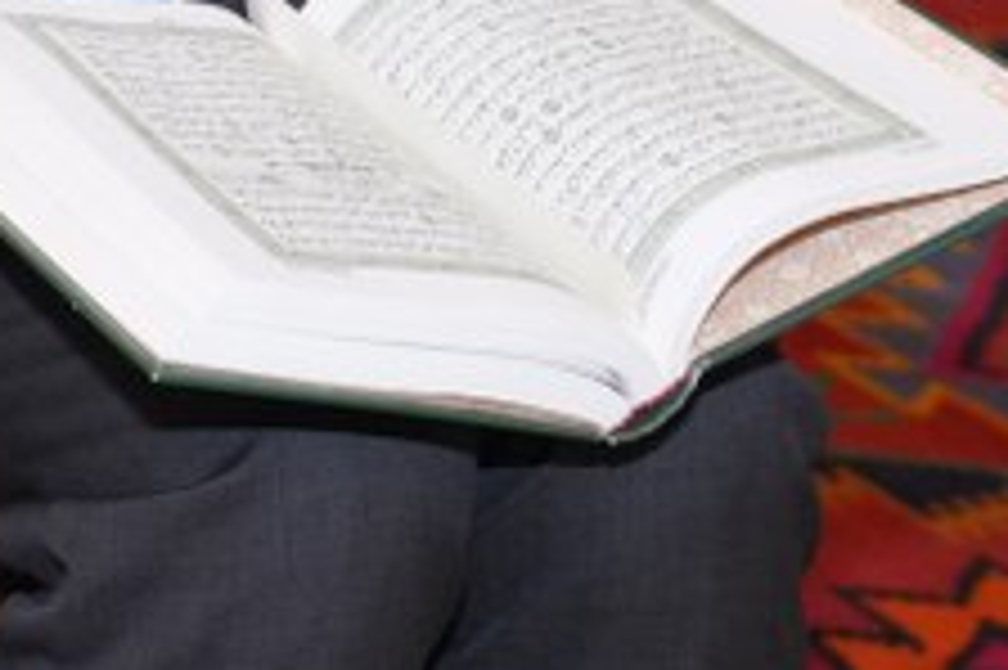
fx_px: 5764
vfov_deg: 6.4
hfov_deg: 9.9
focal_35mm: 206
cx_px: -171
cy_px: -767
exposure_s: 1/160
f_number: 4
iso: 2500
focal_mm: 45
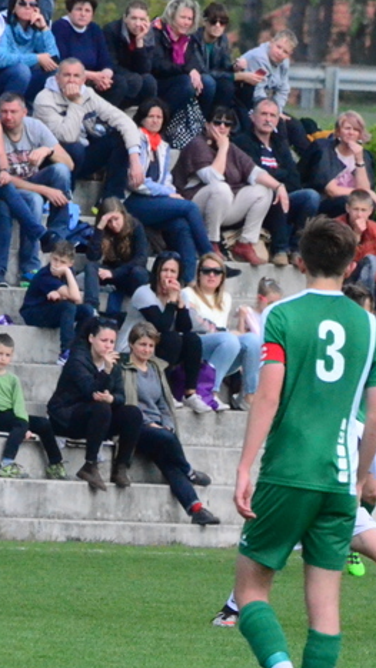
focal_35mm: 904
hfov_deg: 1.3
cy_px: 405
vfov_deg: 2.4
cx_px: 493
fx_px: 16034
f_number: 10
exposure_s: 1/6400
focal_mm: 300
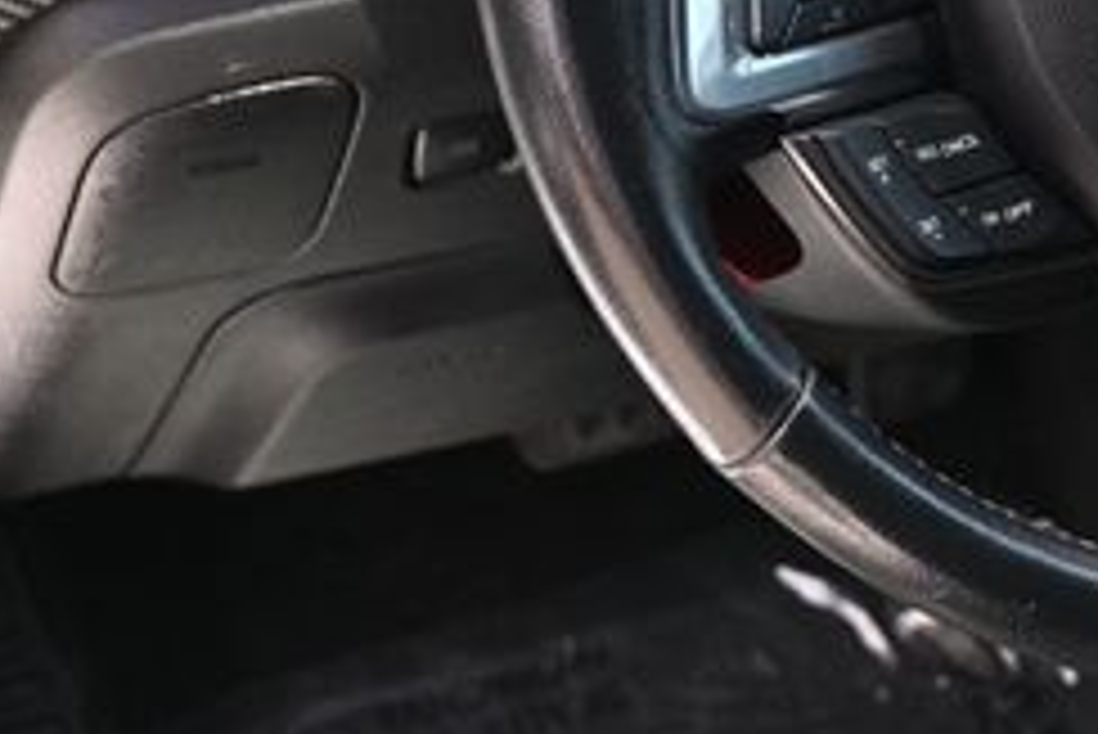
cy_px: -135
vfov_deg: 12.2
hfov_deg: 17.9
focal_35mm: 110
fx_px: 3357
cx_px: 1224
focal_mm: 28
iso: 400
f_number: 4.5
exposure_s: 1/200
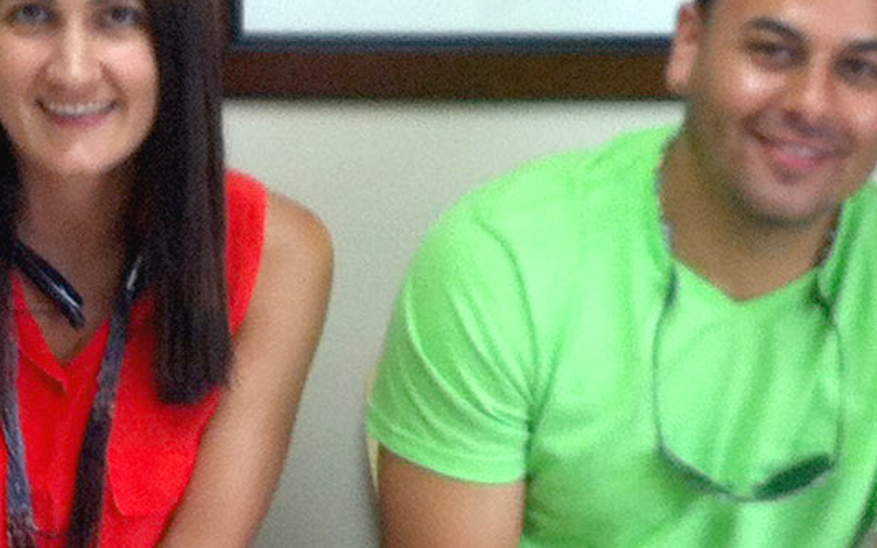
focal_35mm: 180
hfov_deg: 11.6
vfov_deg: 7.3
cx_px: 349
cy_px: 550
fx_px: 4302
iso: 80
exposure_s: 1/17
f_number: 2.8
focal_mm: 3.85
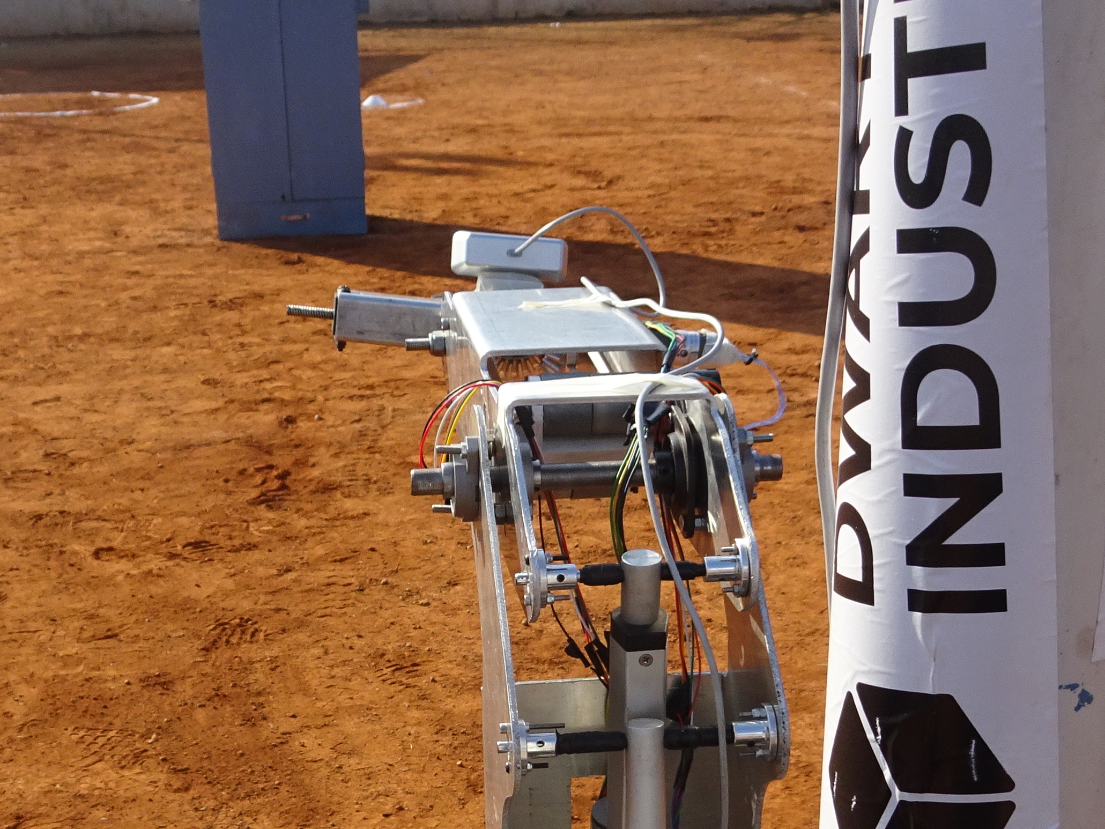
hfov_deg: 33.8
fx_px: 1820
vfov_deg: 25.1
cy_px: 705
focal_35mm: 57
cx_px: 517
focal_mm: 4.1
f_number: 3.5
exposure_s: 1/640
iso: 80
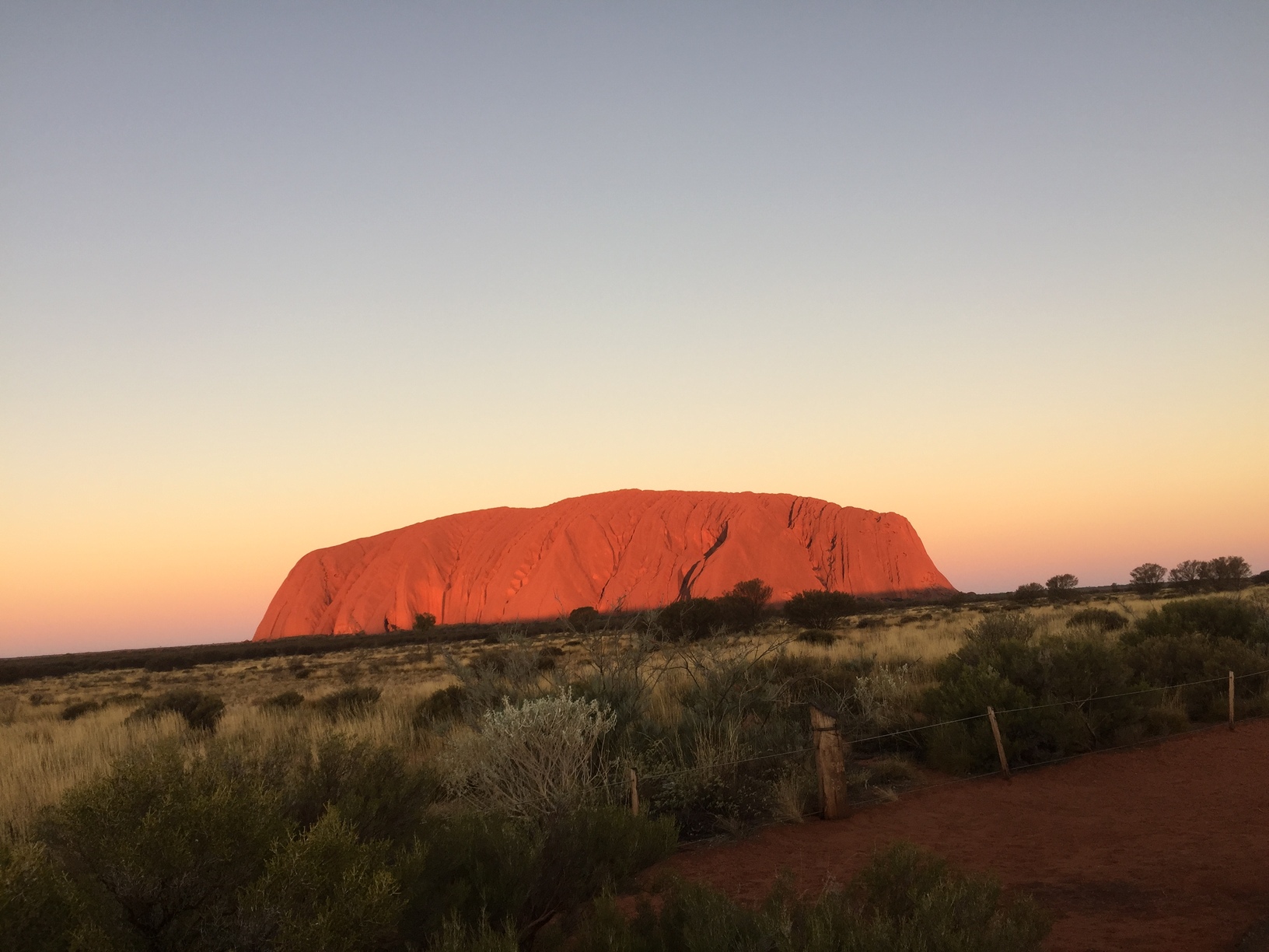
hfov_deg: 61.7
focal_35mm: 29
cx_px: 634
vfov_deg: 48.2
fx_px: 1063
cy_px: 476
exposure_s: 1/130
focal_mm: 4.15
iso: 32
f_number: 2.2
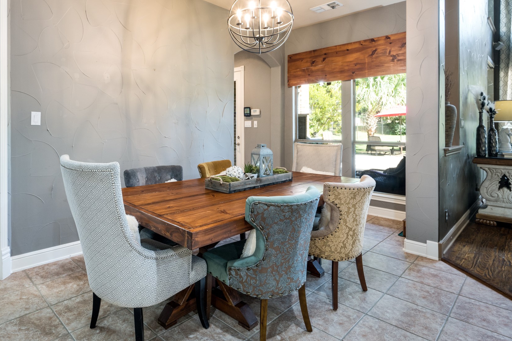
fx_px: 299
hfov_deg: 80.3
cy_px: 134
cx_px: 205
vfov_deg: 58.9
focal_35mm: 21
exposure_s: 1/1.67
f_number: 8
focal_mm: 16
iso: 320
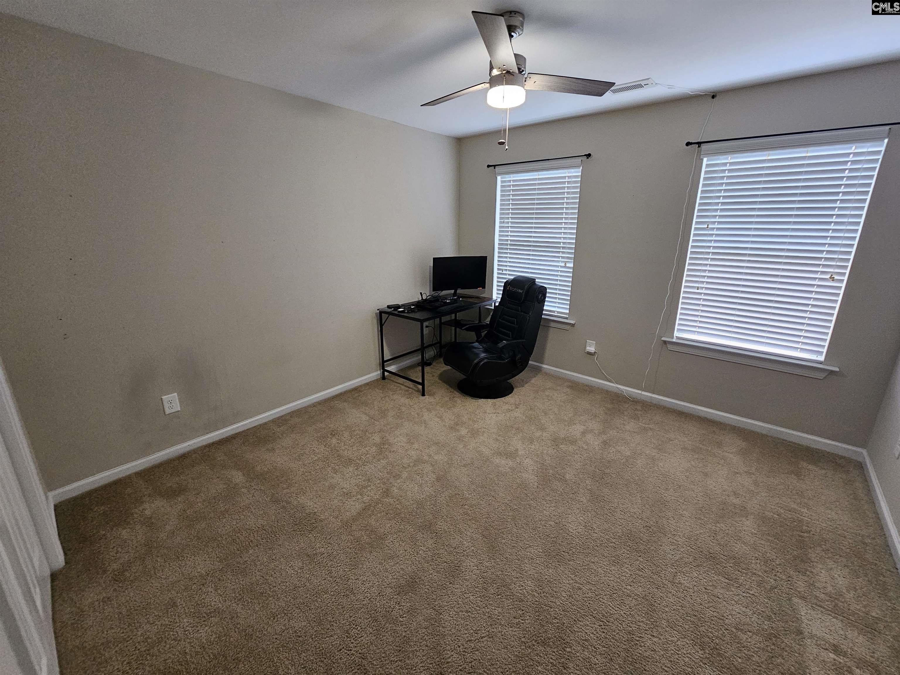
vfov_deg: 89.9
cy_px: 338
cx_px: 450
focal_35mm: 13
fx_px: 338
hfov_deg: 106.2
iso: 400
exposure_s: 1/60
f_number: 2.2
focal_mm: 2.2
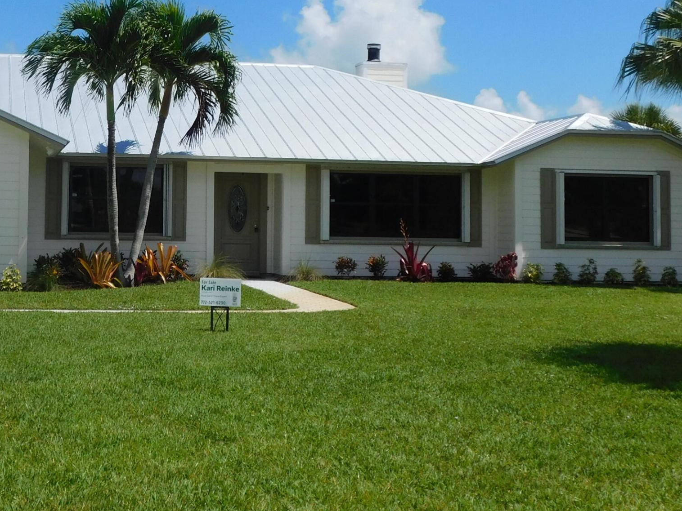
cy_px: 146
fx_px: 1123
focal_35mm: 57
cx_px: 144
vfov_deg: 25.4
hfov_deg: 32.9
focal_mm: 5.3
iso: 125
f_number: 6.4
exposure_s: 1/640
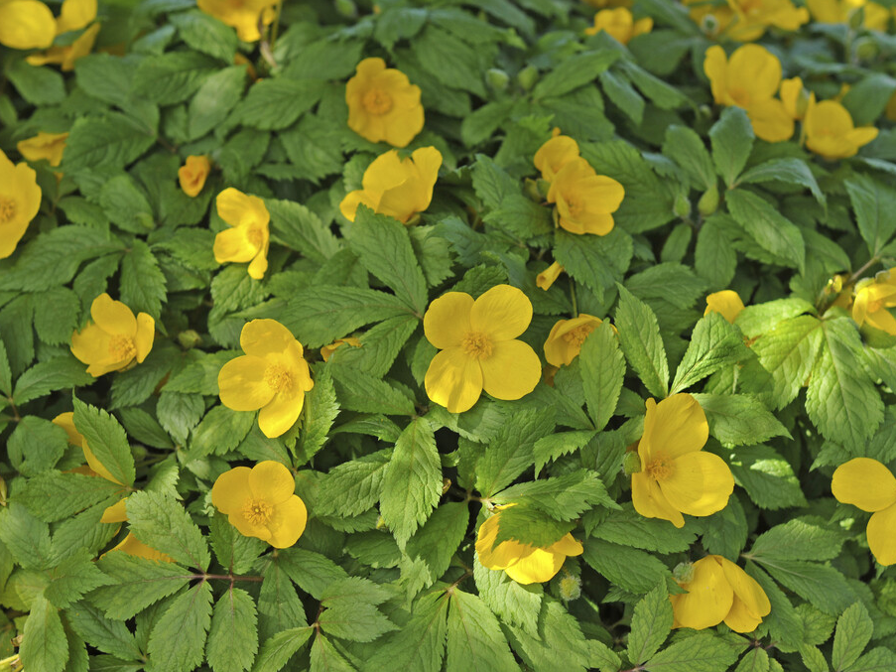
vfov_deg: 15.1
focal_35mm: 98
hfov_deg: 20.0
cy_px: 336
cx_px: 455
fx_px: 2536
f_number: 4
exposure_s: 1/160
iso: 200
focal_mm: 60
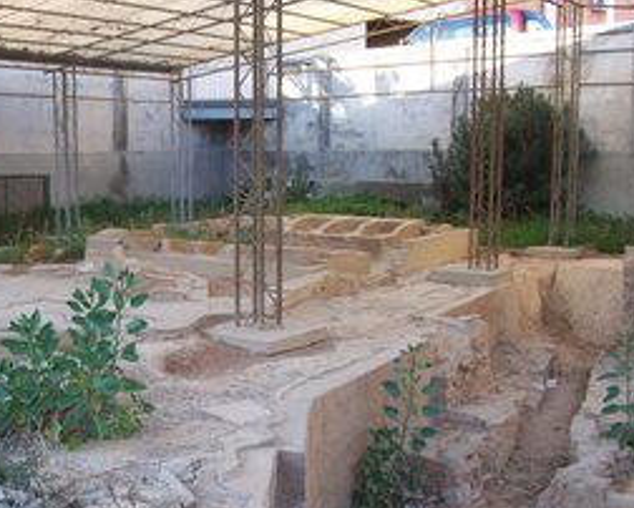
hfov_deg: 39.1
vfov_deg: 32.1
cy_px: 287
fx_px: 883
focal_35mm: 47
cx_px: 213
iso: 80
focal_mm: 5.6
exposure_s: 1/143
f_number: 2.7
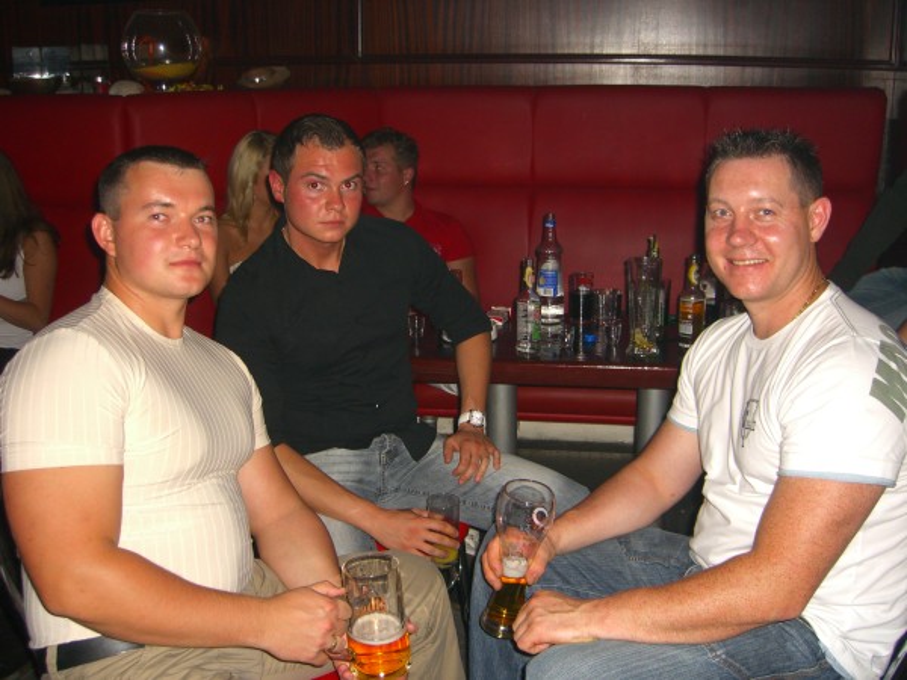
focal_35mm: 38
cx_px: 454
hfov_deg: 49.0
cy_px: 340
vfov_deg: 37.7
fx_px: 996
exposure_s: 1/60
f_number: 2.8
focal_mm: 7.9
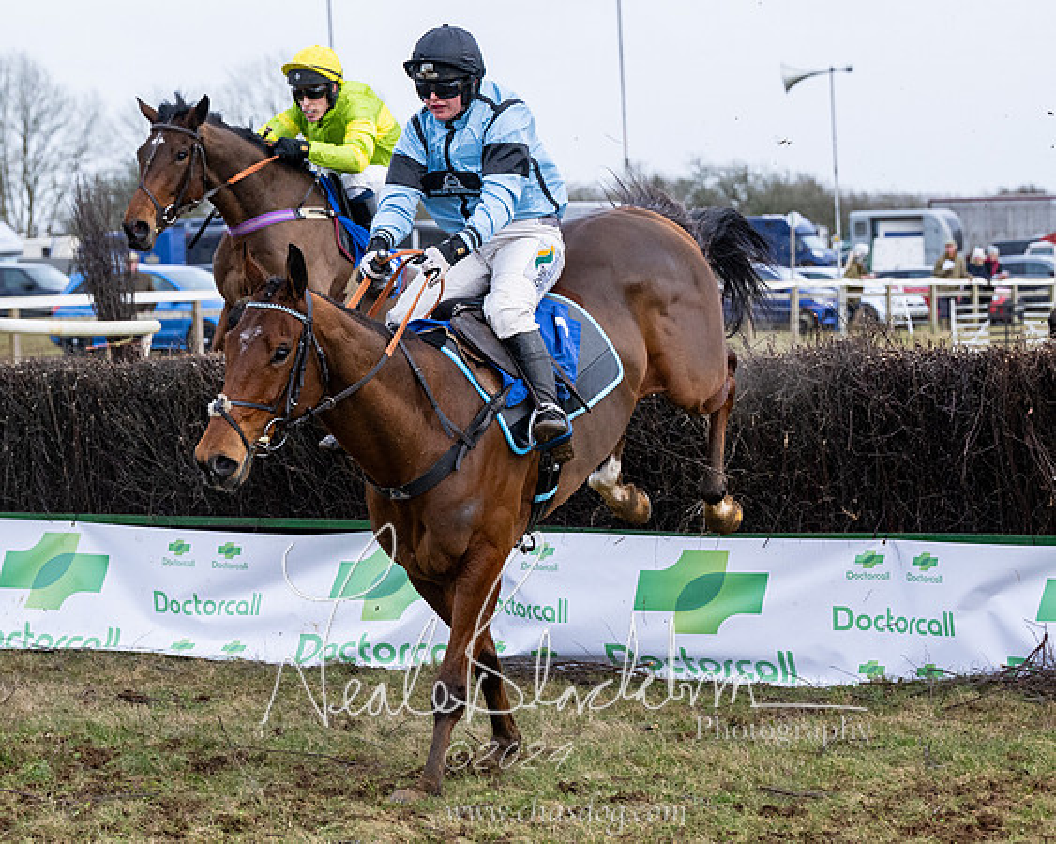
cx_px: 449
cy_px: 410
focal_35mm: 136
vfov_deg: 11.3
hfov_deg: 14.2
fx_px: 4247
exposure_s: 1/1250
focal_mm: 72
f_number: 4
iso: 800
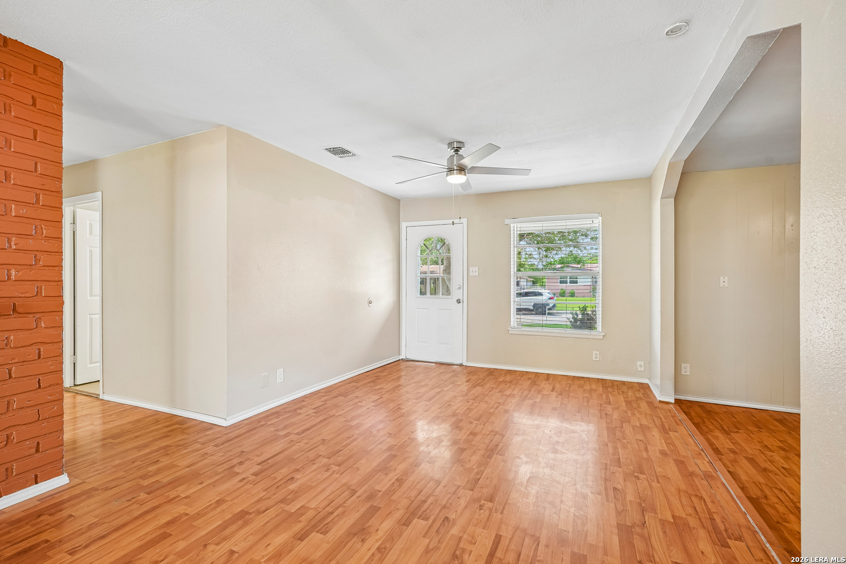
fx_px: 376
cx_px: 423
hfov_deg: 96.7
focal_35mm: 16
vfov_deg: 73.7
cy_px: 282
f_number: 8
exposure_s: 1/15
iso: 400
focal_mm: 16
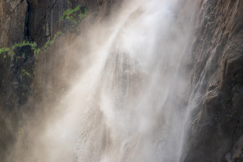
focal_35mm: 341
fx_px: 2302
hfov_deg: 6.0
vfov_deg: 4.0
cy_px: 81
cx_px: 122
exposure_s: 1/500
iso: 250
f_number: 4
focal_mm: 124.94
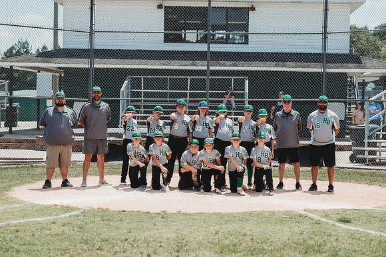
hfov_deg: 23.9
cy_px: 128
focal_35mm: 85
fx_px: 912
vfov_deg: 16.1
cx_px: 193
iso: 100
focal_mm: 85
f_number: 2.8
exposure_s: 1/3200
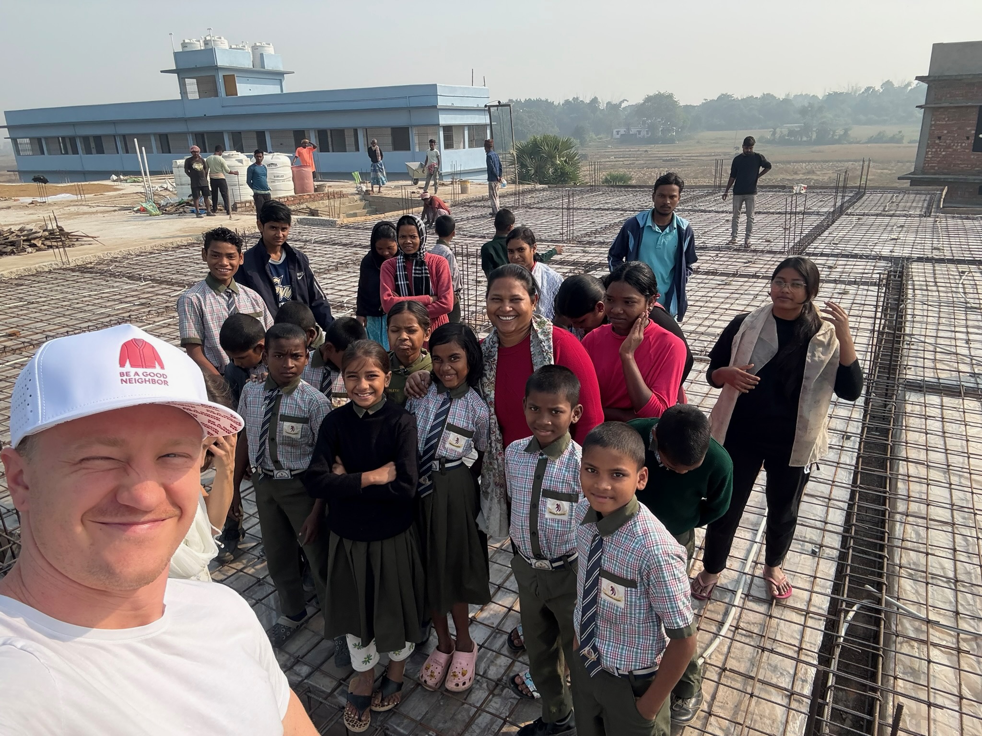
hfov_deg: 73.9
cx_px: 491
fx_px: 652
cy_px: 368
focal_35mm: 23
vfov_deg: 58.9
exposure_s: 1/1018
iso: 40
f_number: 1.9
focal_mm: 2.69
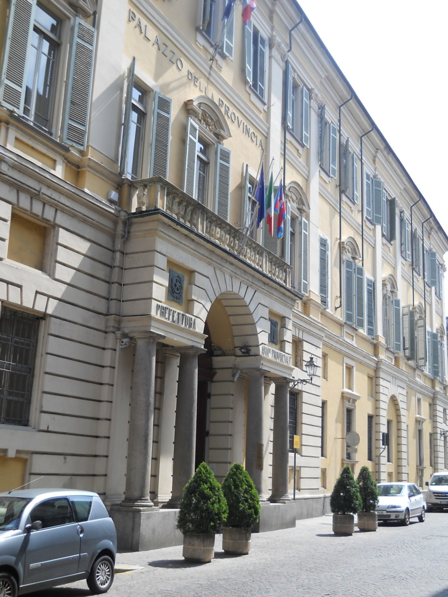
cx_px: 224
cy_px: 298
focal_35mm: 41
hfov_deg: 35.1
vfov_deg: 45.8
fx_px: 707
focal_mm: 6.72
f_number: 5.5
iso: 80
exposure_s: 1/160
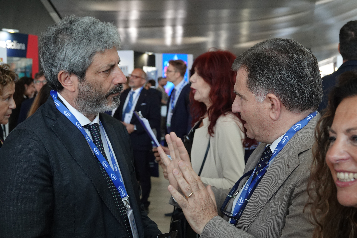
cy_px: 119
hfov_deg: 35.6
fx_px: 555
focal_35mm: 56
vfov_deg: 24.2
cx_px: 178
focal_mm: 20.49
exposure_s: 1/60
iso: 400
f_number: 3.2
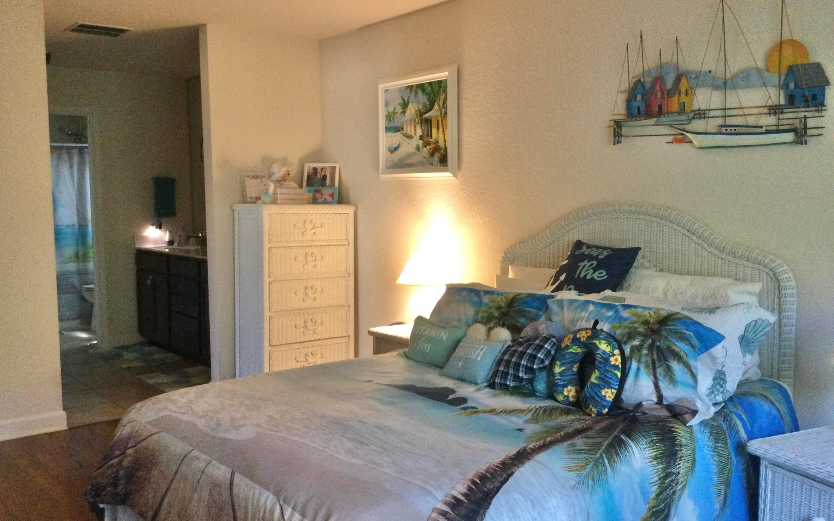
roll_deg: -2.1
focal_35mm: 33
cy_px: 244
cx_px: 416
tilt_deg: -5.1
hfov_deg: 58.1
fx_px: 750
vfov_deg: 38.3
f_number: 2.4
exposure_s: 1/24
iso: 200
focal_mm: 3.3
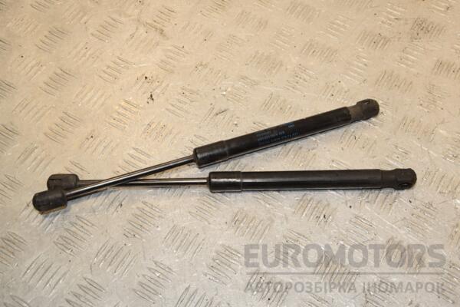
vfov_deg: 28.1
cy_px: 154
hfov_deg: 41.1
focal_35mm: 48
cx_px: 230
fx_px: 613
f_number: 9
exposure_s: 1/200
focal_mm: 32
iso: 800
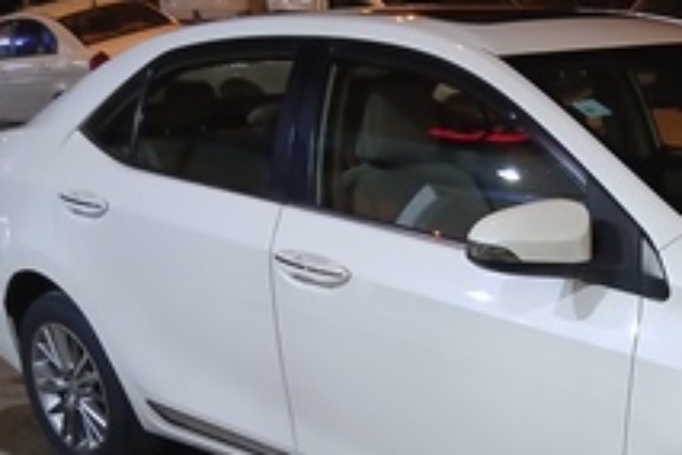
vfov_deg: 22.6
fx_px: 1099
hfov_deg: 32.1
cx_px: 661
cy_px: 441
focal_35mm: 58
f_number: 1.8
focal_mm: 3.98
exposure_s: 1/24
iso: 400
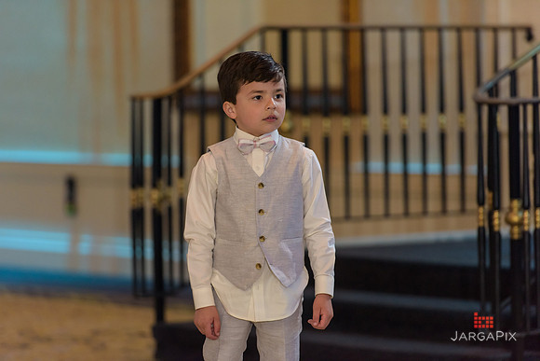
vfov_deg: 6.9
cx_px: 270
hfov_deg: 10.3
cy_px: 180
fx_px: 3001
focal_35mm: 200
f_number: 3.2
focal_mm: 200
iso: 1600
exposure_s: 1/125
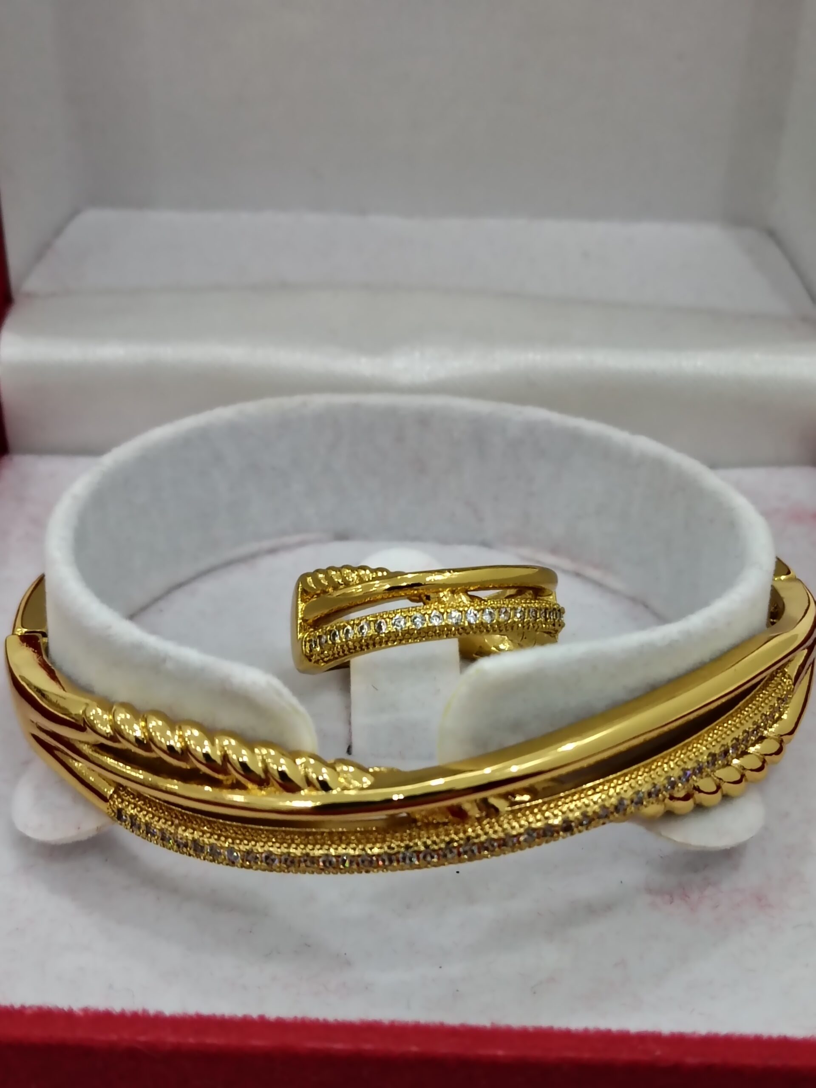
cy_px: 544
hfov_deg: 29.1
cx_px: 408
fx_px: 1572
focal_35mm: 50
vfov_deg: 38.2
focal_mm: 4.15
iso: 423
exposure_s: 1/25
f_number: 1.8
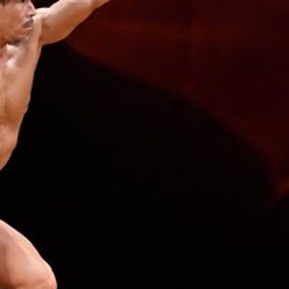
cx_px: -48
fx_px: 6612
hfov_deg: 2.5
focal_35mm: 700
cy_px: 116
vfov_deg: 2.5
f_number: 5.6
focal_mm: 150
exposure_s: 1/400
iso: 4000
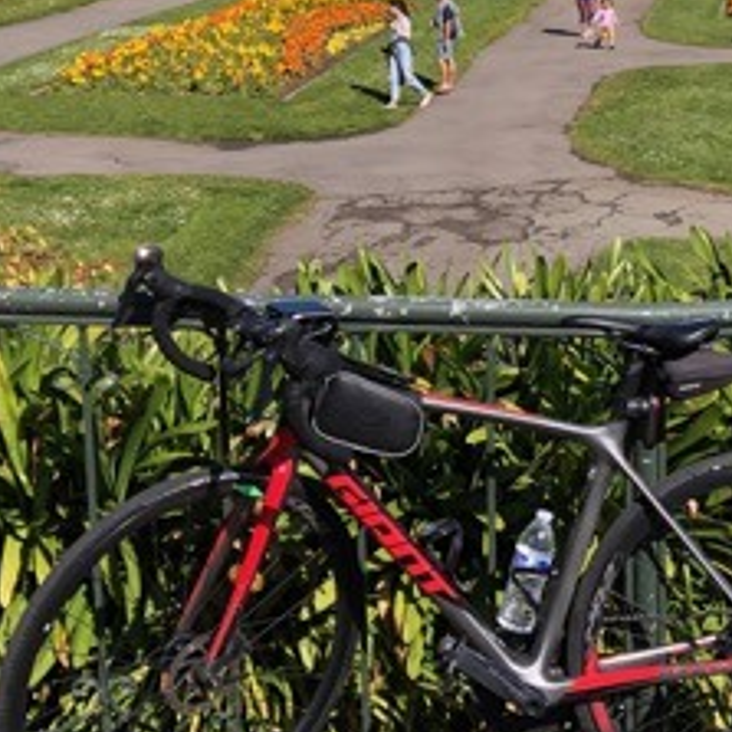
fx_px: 1699
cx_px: 601
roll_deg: +1.8
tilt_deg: -8.8
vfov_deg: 23.9
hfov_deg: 23.9
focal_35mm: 71
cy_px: 121
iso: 20
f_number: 1.8
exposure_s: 1/1675
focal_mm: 4
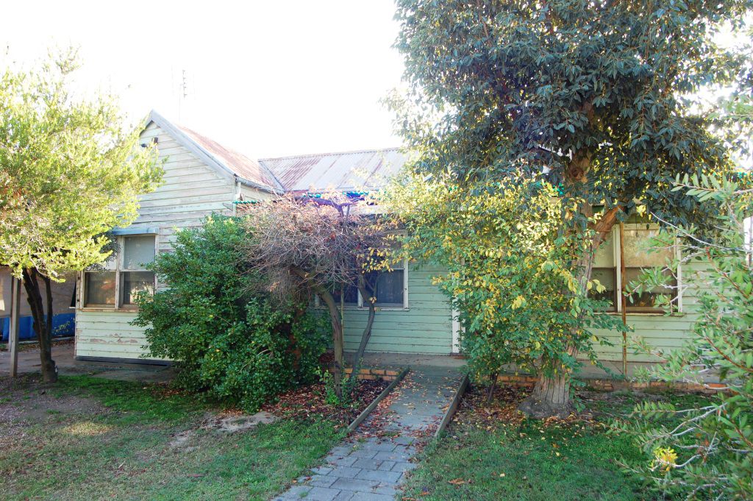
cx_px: 376
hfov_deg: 77.4
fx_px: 470
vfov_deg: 56.1
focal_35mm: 22
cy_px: 250
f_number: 6.3
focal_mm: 15
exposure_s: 1/160
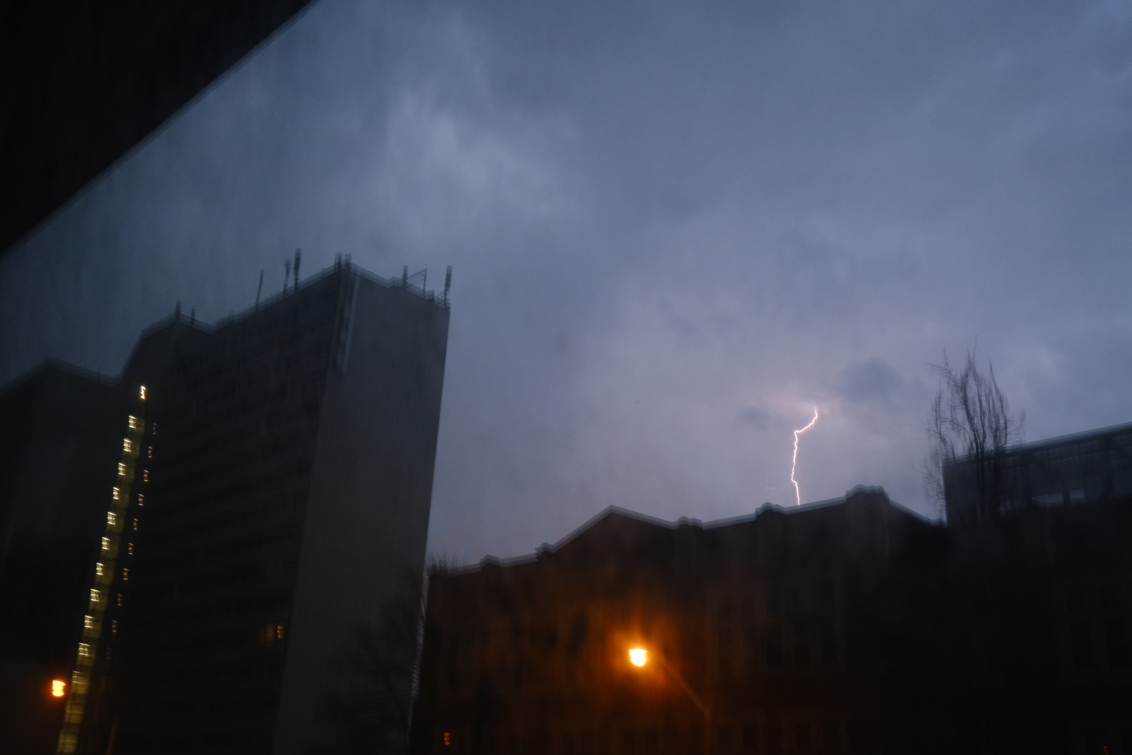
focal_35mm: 34
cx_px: 566
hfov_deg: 55.8
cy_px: 378
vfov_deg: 38.9
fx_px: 1069
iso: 1250
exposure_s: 1/3.1
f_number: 14
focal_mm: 22.8
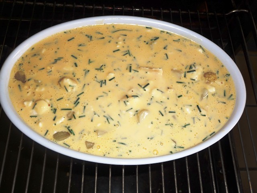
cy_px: 96
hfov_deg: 54.0
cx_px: 128
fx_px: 252
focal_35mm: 34
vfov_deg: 41.8
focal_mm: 5.6
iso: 100
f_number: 3.6
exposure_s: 1/30
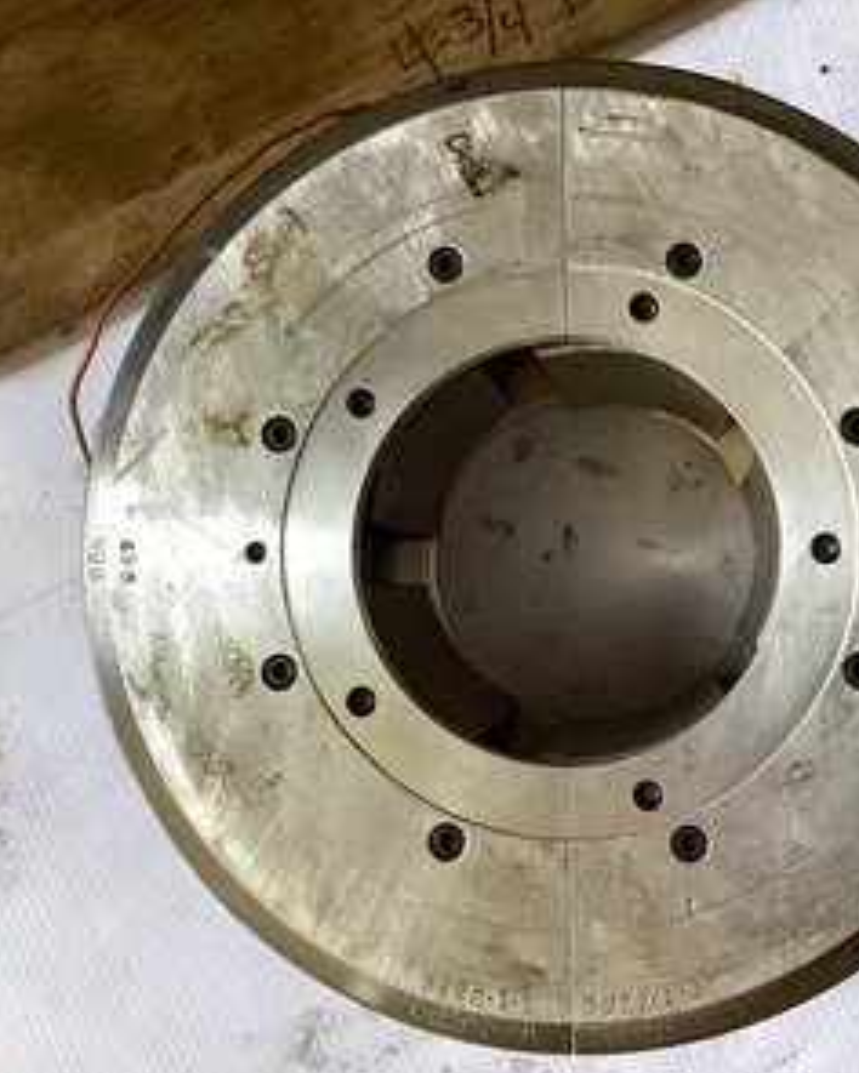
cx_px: 579
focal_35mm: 41
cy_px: 542
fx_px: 1303
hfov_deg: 36.1
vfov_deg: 44.8
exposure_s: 1/100
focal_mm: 3.3
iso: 64
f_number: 2.4
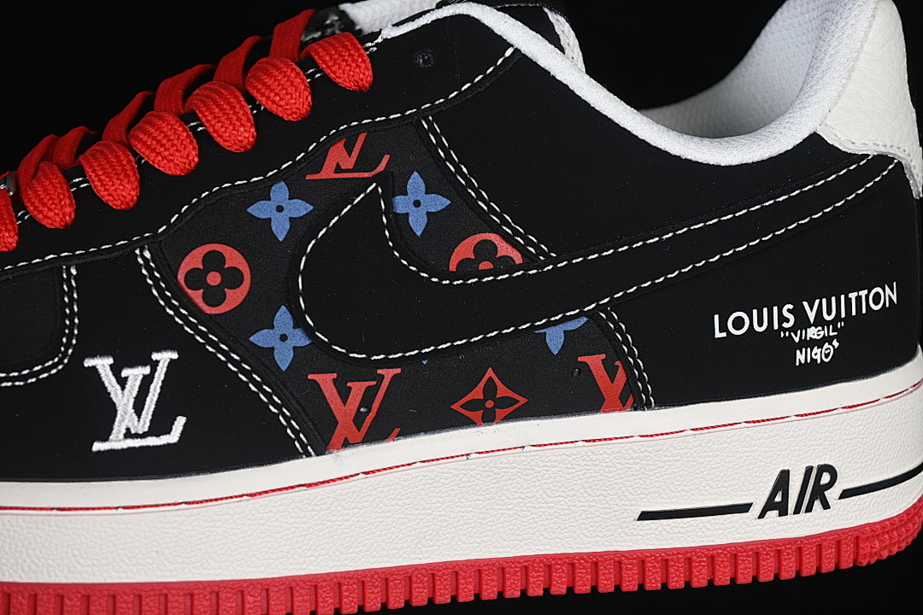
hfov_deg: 27.0
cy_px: 308
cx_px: 462
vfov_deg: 18.2
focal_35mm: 75
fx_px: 1923
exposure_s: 1/50
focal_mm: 50
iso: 160
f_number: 6.3
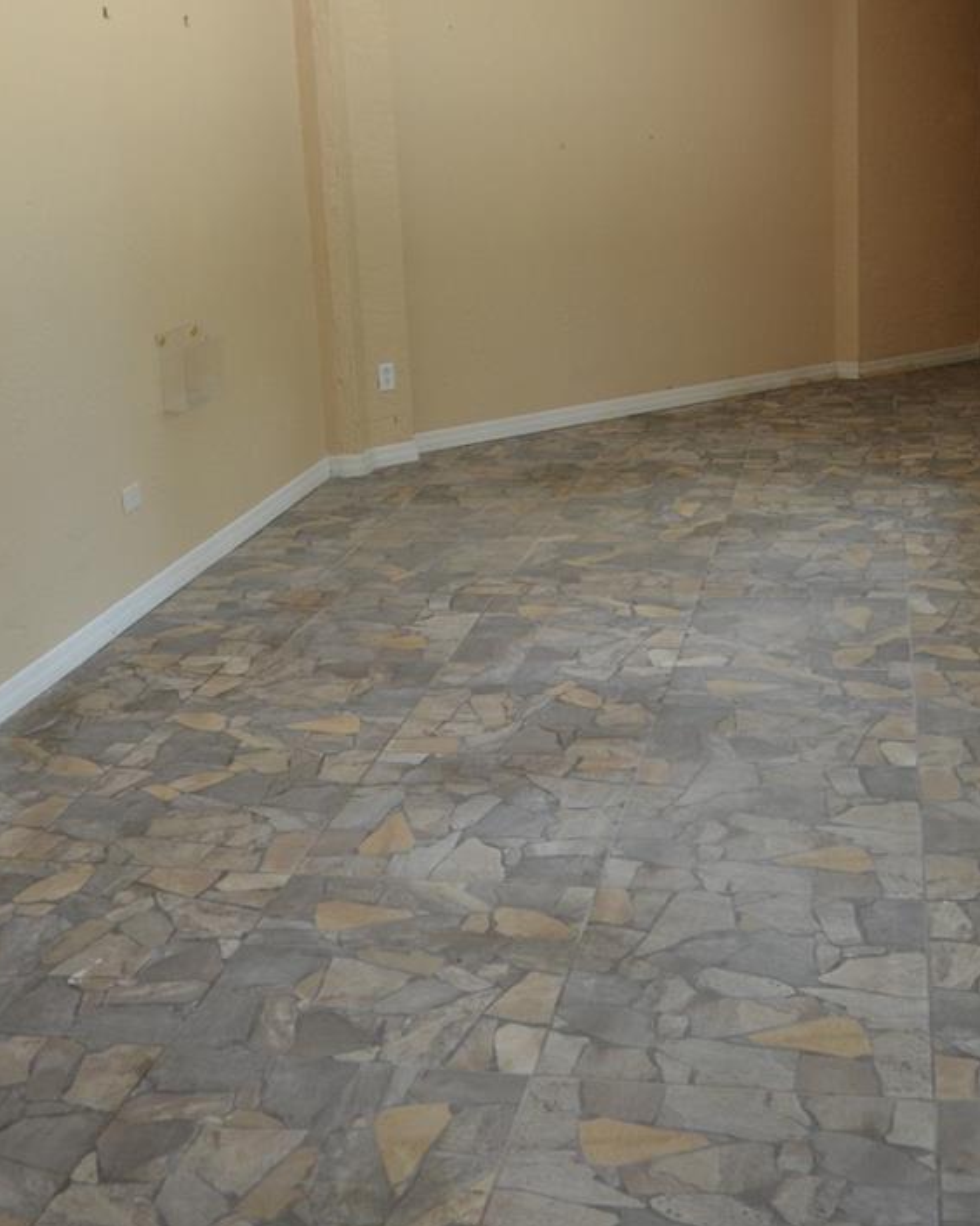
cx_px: 535
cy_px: 417
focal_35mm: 43
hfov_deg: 34.8
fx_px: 1560
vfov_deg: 42.4
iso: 400
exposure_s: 1/100
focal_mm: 18
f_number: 5
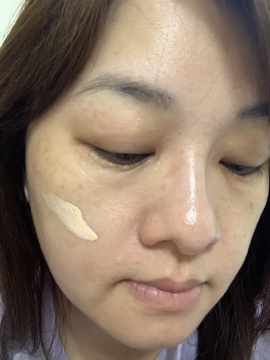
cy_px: 180
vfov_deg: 56.8
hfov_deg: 44.2
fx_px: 333
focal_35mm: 32
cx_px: 135
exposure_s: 1/30
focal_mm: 2.87
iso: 320
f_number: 2.2
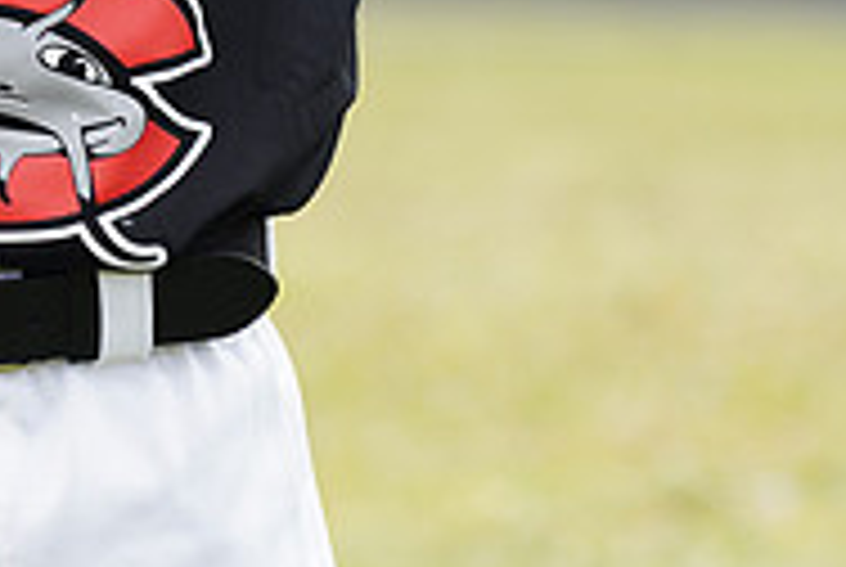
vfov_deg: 2.9
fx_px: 11156
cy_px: -277
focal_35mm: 474
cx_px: 180
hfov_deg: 4.3
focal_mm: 154
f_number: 5.6
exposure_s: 1/250
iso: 100
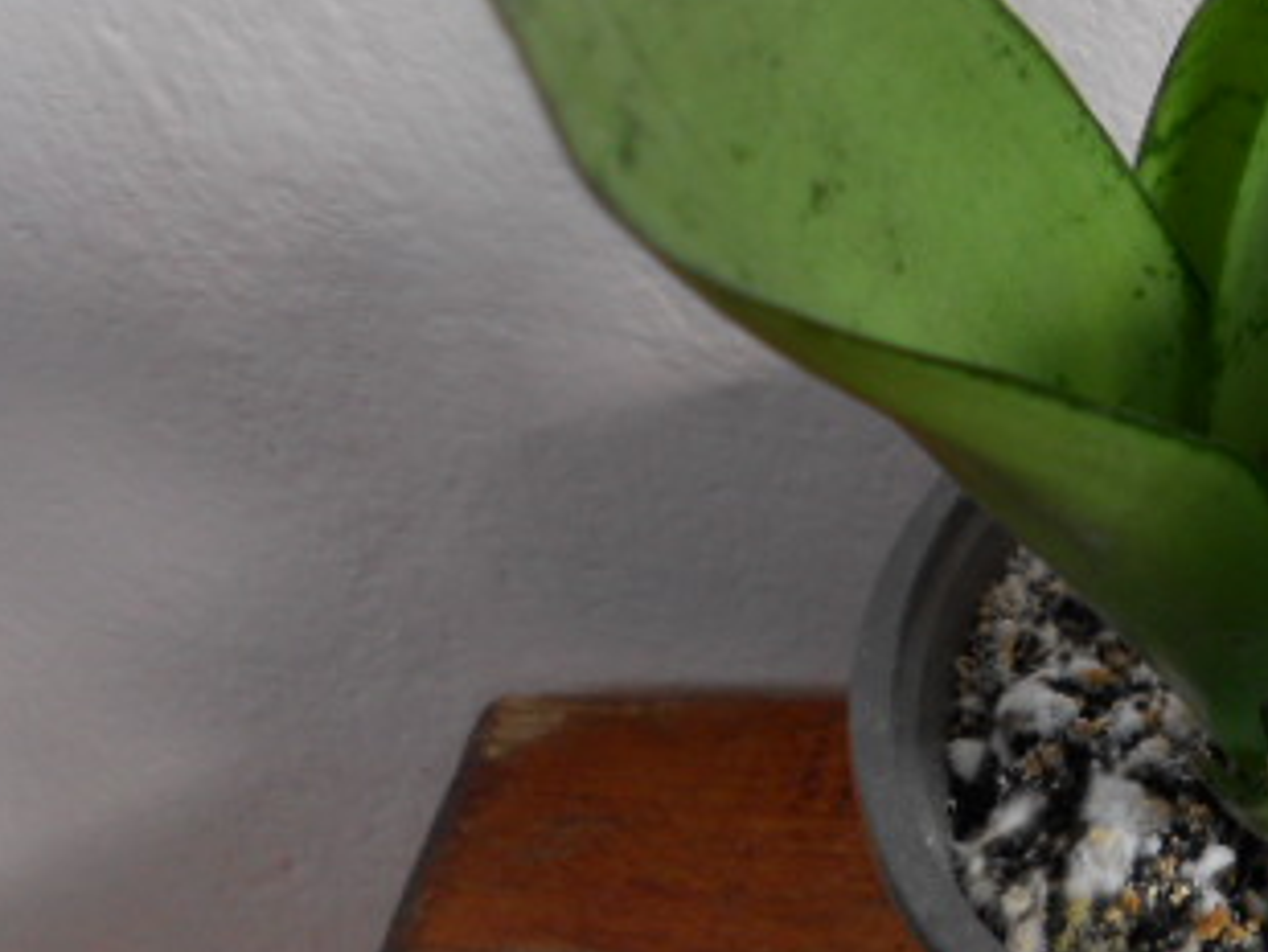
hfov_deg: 29.8
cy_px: 45
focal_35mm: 60
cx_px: 1289
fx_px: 2199
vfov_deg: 23.6
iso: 80
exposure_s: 1/80
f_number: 3.4
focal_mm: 5.3
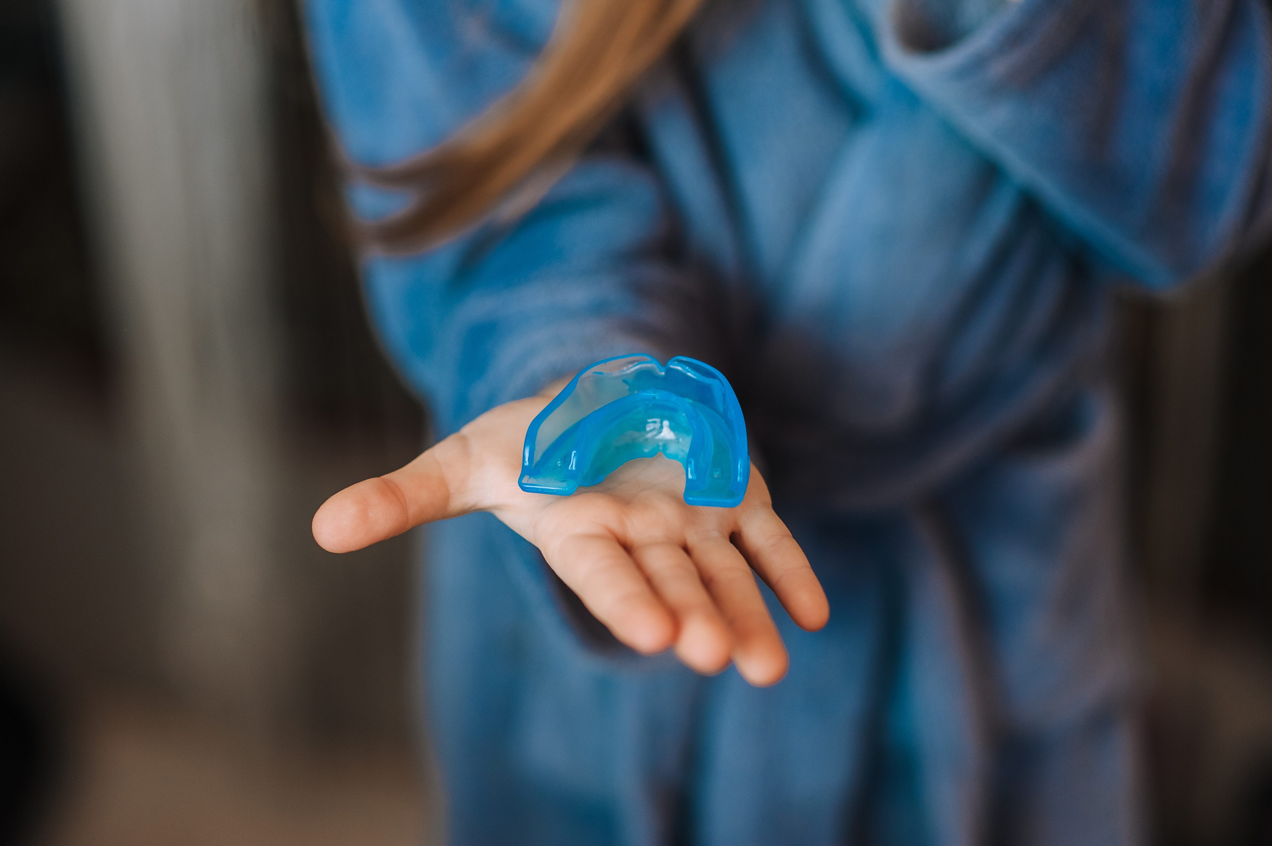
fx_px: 3001
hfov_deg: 23.9
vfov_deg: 16.1
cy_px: 423
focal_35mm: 85
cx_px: 636
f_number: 2.2
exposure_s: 1/200
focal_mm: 85
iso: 800
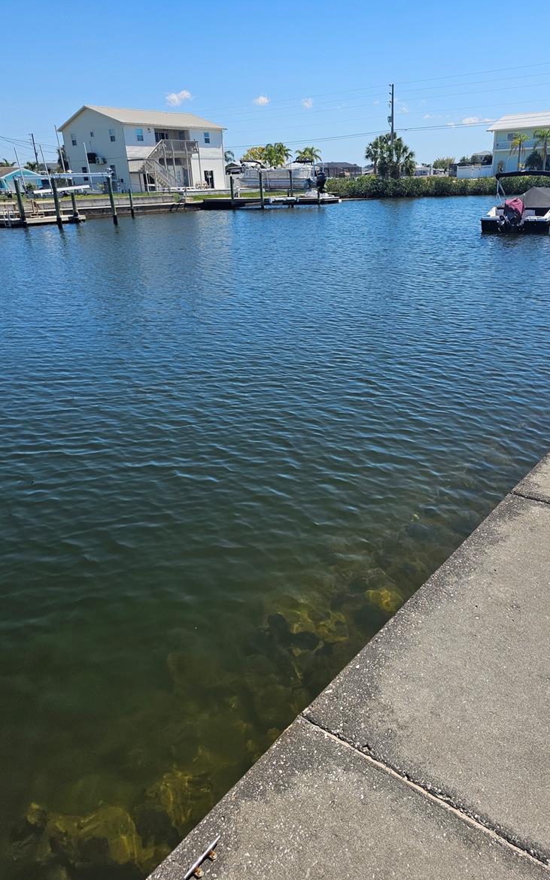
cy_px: 437
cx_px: 302
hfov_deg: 49.2
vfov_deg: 72.6
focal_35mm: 25
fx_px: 600
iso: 32
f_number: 1.7
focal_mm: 6.3
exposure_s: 1/2000
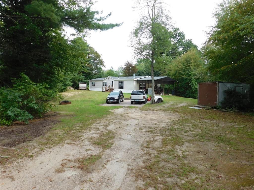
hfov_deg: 73.9
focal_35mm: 23
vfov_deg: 58.9
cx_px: 127
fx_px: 169
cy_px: 95
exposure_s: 1/500
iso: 125
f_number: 3
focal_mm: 4
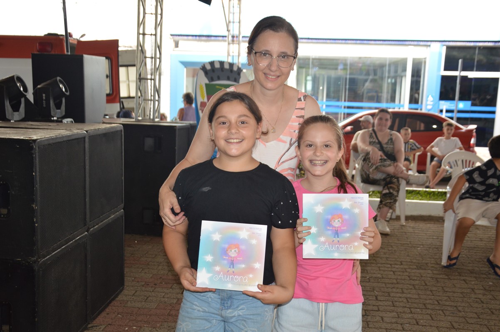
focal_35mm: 45
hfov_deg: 43.6
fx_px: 624
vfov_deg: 29.8
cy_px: 166
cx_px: 250
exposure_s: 1/60
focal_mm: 30
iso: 450
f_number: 4.2
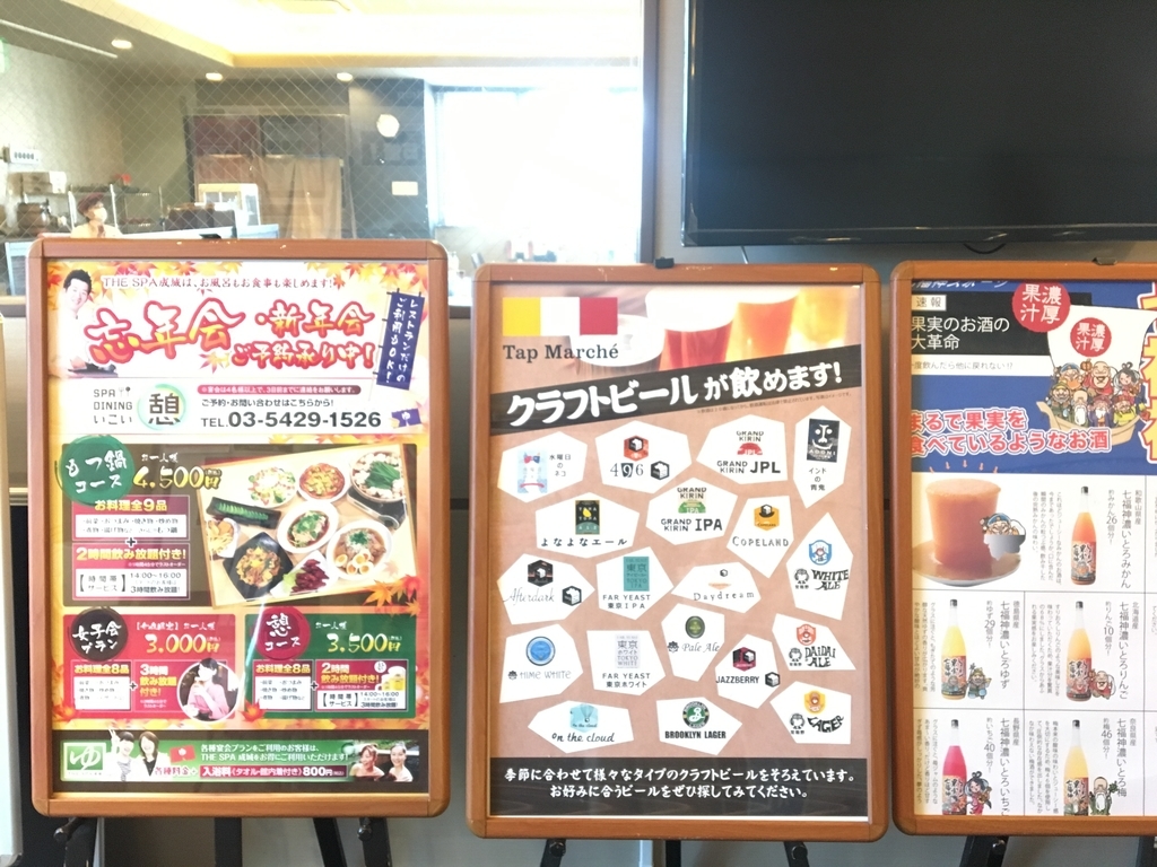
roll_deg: +0.4
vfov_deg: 48.2
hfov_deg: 61.7
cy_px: 434
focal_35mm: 29
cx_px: 578
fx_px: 969
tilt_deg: -13.2
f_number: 2.2
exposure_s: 1/20
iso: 200
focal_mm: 4.15
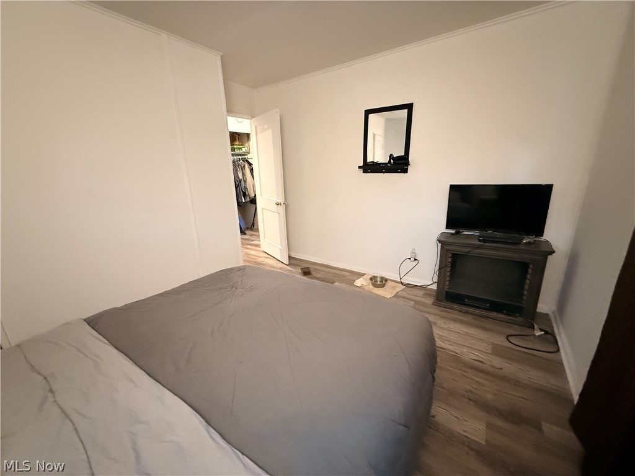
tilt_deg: -14.7
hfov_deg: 102.1
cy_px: 238
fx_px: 257
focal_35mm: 14
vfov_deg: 85.7
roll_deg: +2.5
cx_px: 318
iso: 1000
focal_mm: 2.22
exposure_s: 1/40
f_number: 2.2
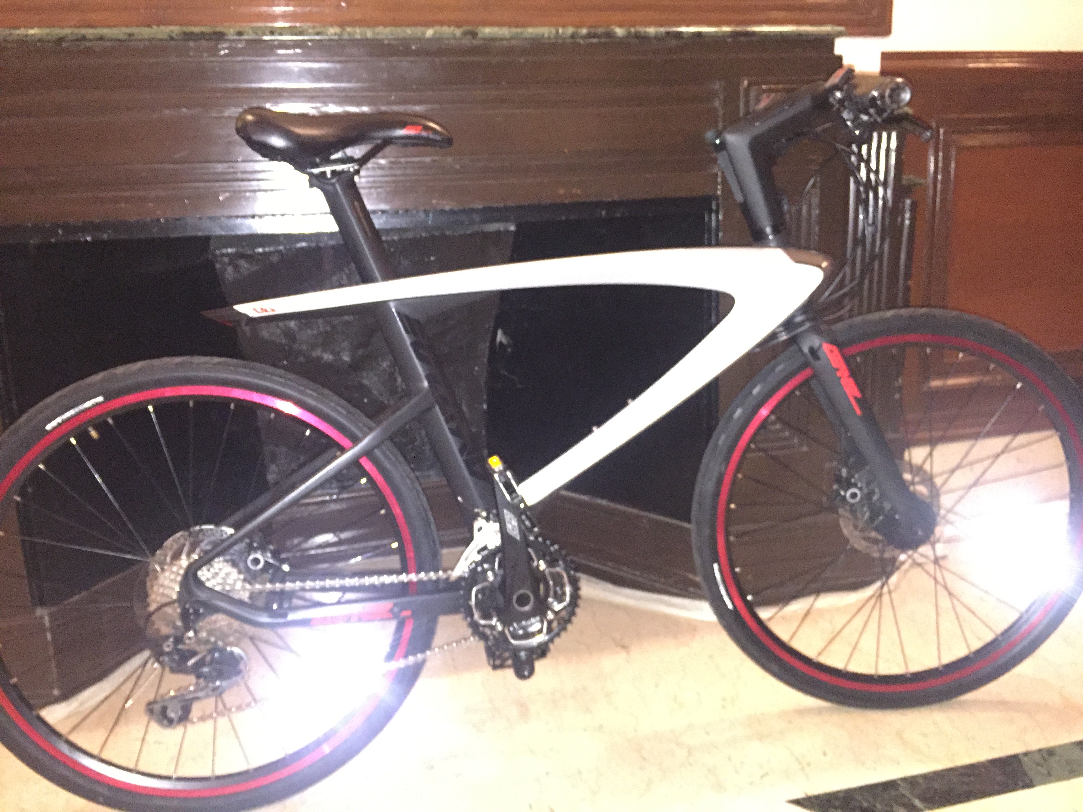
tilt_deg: -14.2
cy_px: 406
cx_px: 542
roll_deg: +0.7
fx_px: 907
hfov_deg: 61.7
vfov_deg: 48.2
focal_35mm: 29
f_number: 2.2
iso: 640
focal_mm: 4.15
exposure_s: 1/17
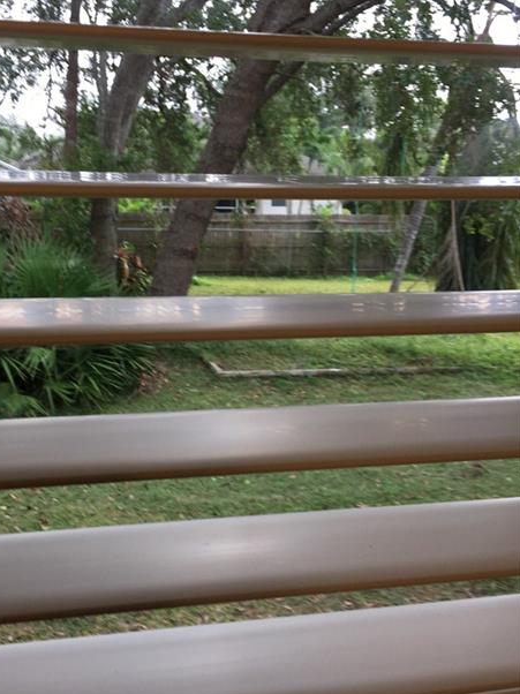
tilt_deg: -7.6
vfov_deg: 50.1
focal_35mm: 37
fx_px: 742
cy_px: 312
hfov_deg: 38.4
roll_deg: +0.2
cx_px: 193
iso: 32
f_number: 2.2
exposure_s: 1/40
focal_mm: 4.15
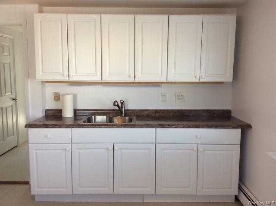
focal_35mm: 32
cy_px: 103
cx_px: 138
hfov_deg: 56.9
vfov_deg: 44.1
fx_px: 255
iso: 32
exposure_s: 1/60
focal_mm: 3.3
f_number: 2.4
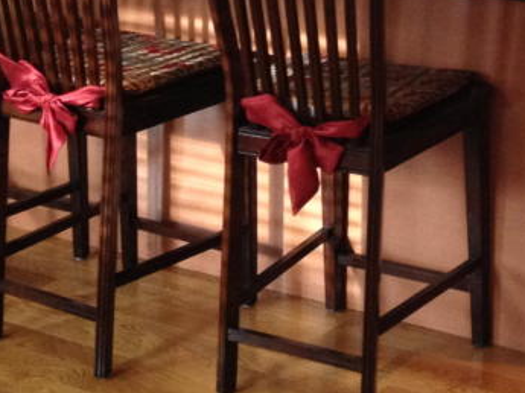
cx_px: 520
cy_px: -105
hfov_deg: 18.4
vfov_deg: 13.7
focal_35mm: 104
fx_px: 1576
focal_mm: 4.28
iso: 250
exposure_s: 1/20
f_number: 2.4
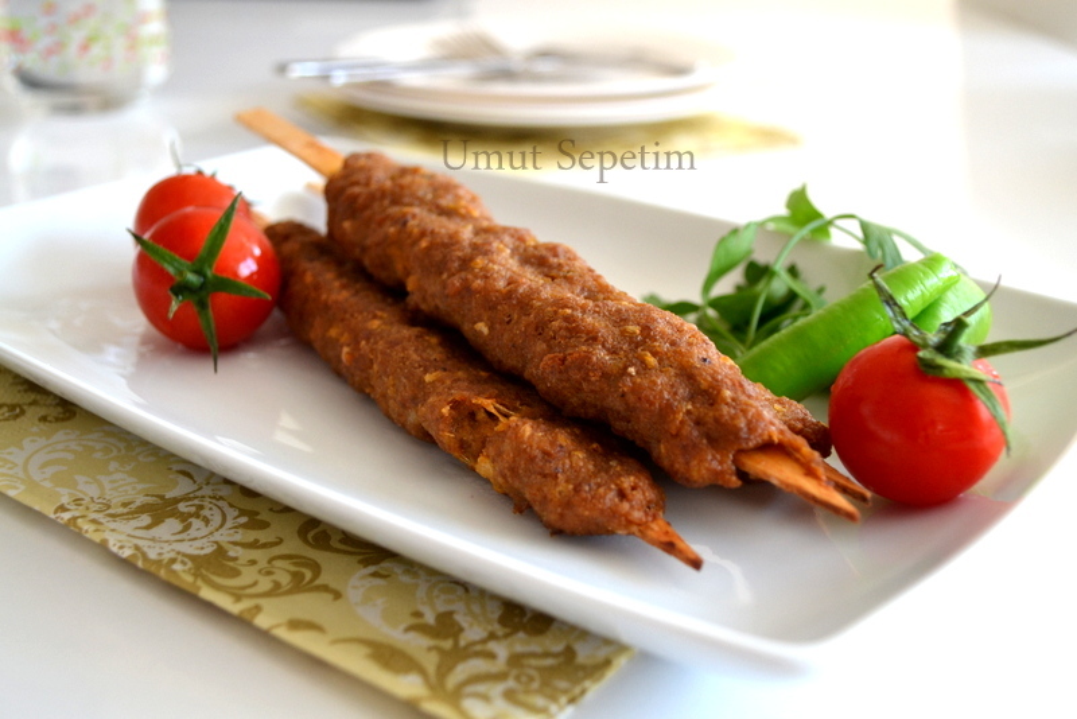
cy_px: 360
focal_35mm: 42
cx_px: 538
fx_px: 1257
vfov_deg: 31.9
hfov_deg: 46.4
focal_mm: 28
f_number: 5
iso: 400
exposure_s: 1/100
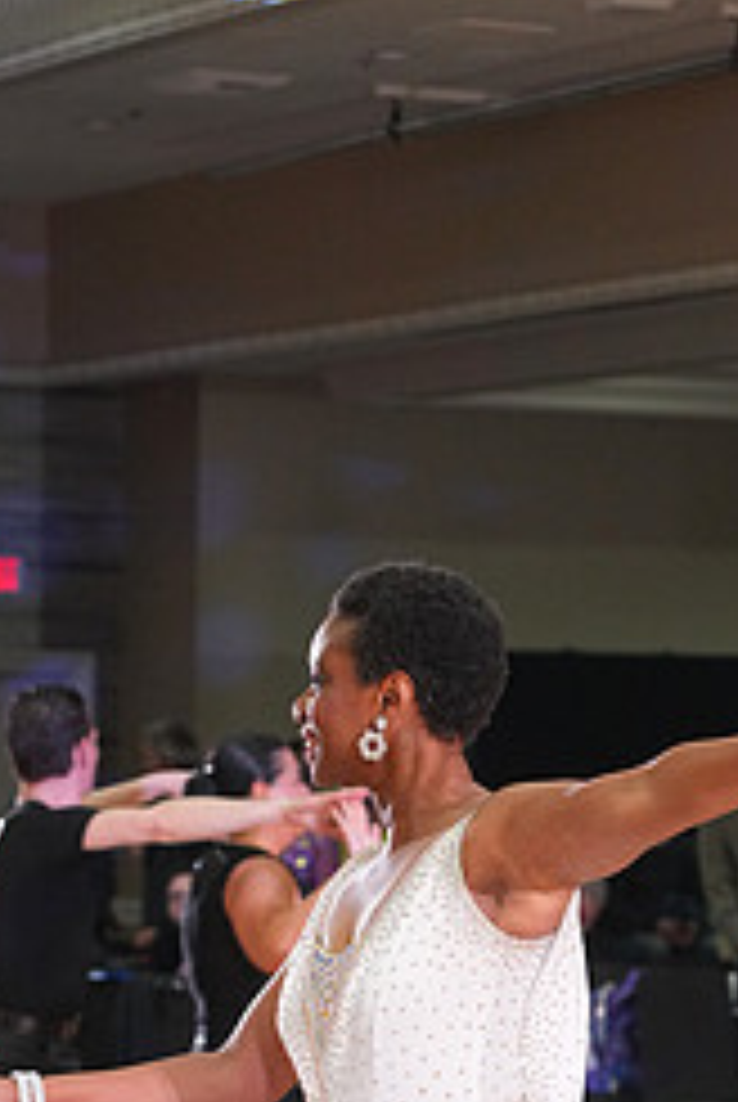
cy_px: 1295
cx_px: 124
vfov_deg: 12.0
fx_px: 5151
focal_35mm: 168
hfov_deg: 8.2
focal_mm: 71
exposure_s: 1/200
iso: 2500
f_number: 4.5
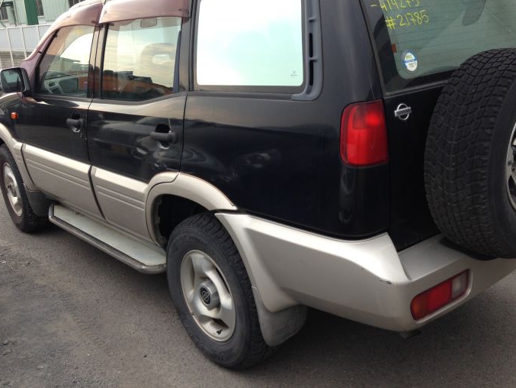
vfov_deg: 36.7
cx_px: 289
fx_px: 581
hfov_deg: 47.8
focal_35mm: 39
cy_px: 162
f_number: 2.4
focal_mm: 4.13
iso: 50
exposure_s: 1/250
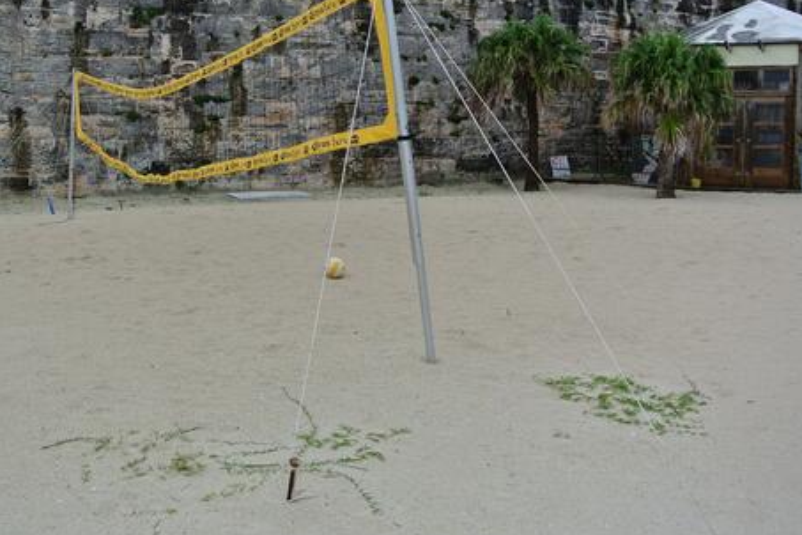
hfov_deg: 47.2
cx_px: 336
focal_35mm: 41
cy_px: 197
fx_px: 913
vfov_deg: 32.5
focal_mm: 11
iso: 100
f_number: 3.5
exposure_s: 1/500
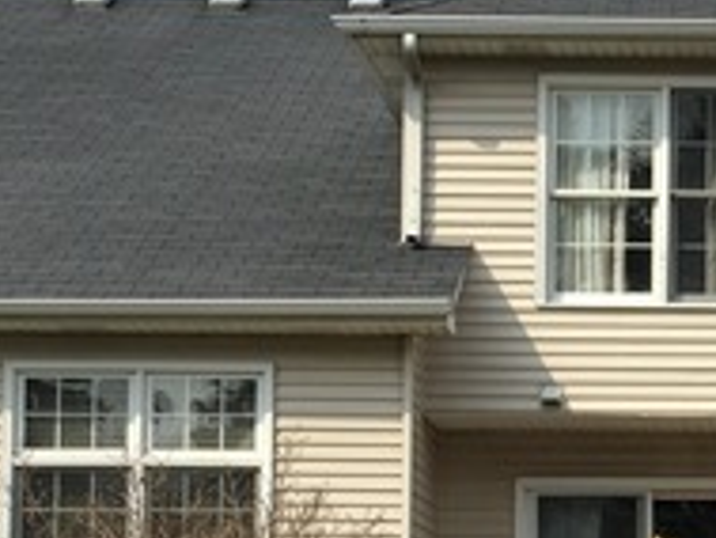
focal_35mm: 98
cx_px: 769
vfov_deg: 14.8
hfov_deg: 19.3
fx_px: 2028
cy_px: 580
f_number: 2.2
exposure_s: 1/2475
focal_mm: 4.15
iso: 32
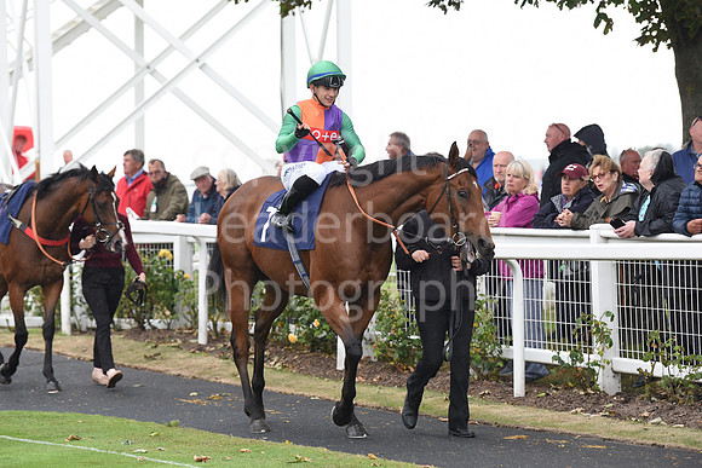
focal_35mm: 170
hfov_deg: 12.1
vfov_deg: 8.1
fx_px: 3316
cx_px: 351
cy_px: 234
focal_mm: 170
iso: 1000
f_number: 4.5
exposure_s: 1/400
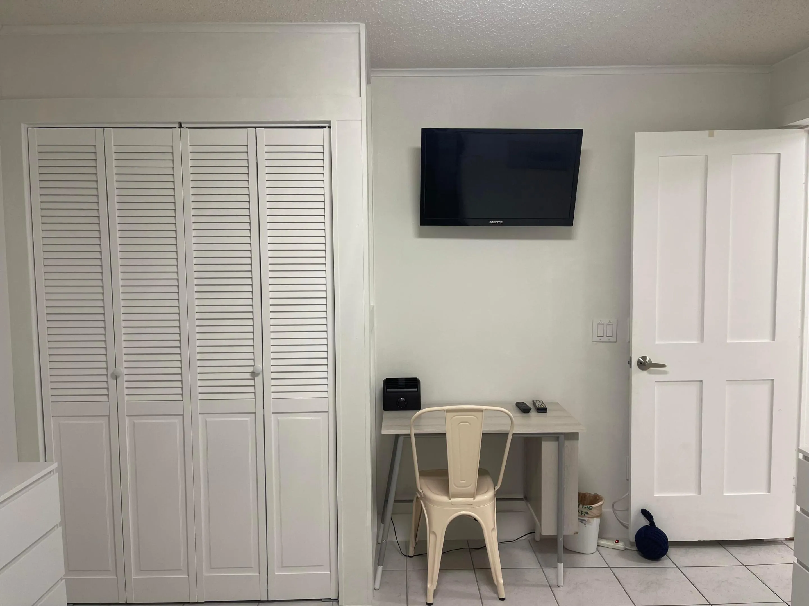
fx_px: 608
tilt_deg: -4.5
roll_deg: +0.7
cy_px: 303
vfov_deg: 53.1
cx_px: 404
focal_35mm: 26
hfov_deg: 67.3
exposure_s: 1/60
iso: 80
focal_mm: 5.1
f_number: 1.6
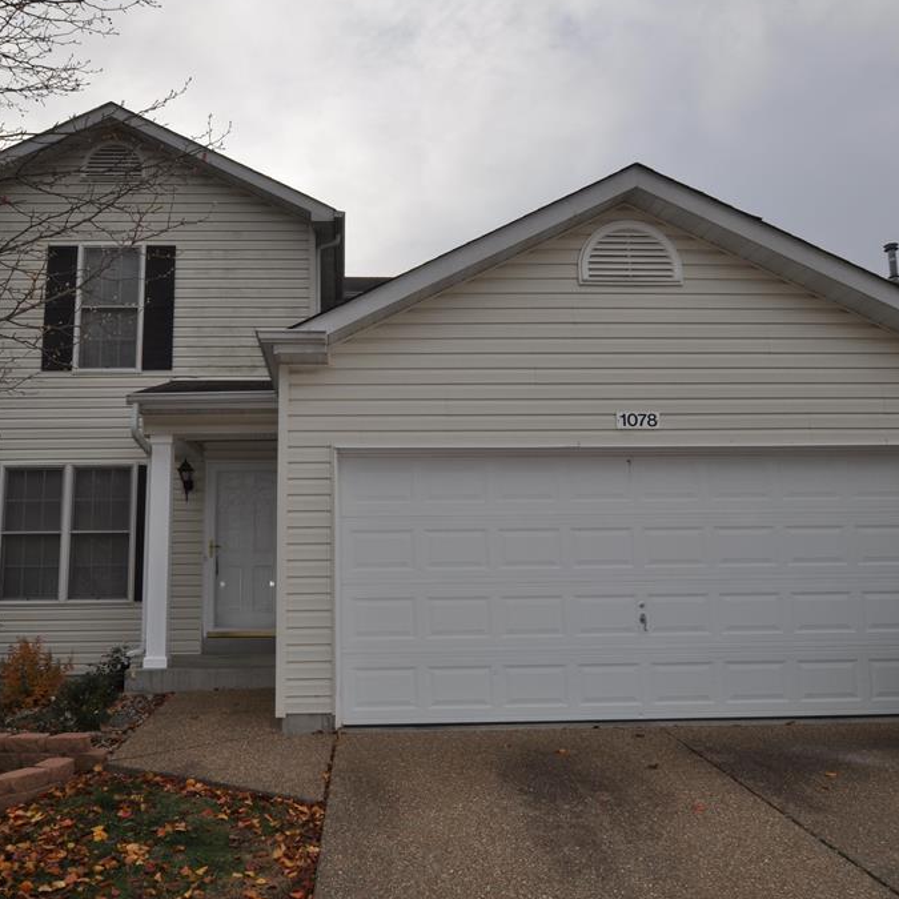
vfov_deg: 59.6
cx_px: 378
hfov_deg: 59.3
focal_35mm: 27
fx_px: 784
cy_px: 463
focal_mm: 13
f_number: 14
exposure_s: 1/200
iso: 200
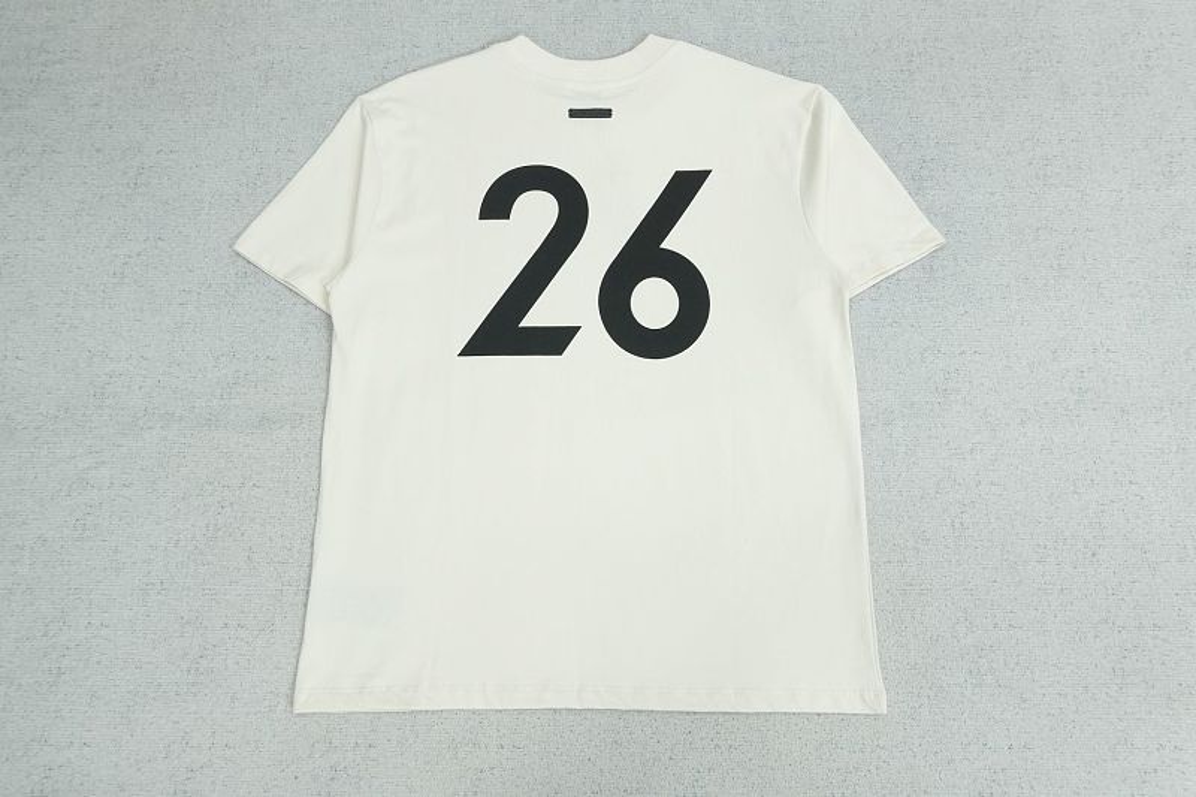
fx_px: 797
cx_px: 598
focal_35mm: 24
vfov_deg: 53.1
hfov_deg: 73.8
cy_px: 398
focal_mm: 16
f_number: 8
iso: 1000
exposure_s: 1/160
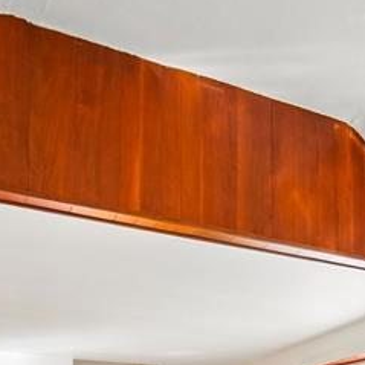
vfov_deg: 28.1
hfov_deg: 31.8
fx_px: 608
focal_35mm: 51
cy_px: 464
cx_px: 327
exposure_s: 1/30
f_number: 8
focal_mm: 14
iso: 400
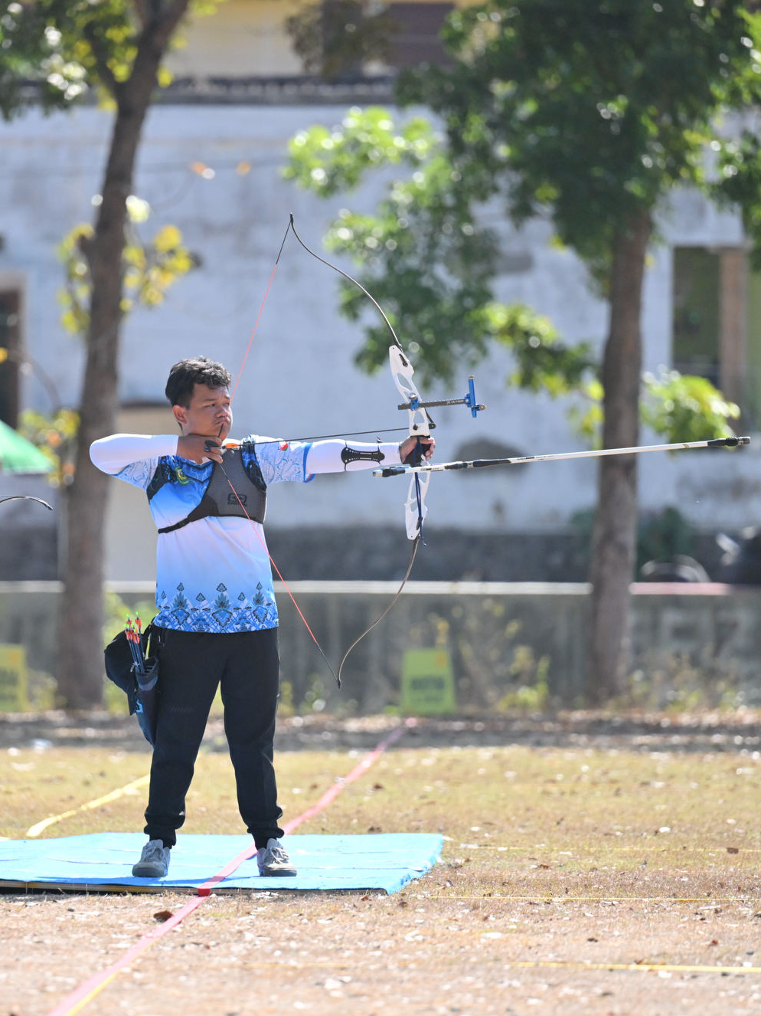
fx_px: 8503
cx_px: 240
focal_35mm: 290
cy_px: 510
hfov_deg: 5.1
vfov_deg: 6.8
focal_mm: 200
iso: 2000
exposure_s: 1/16000
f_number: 2.8
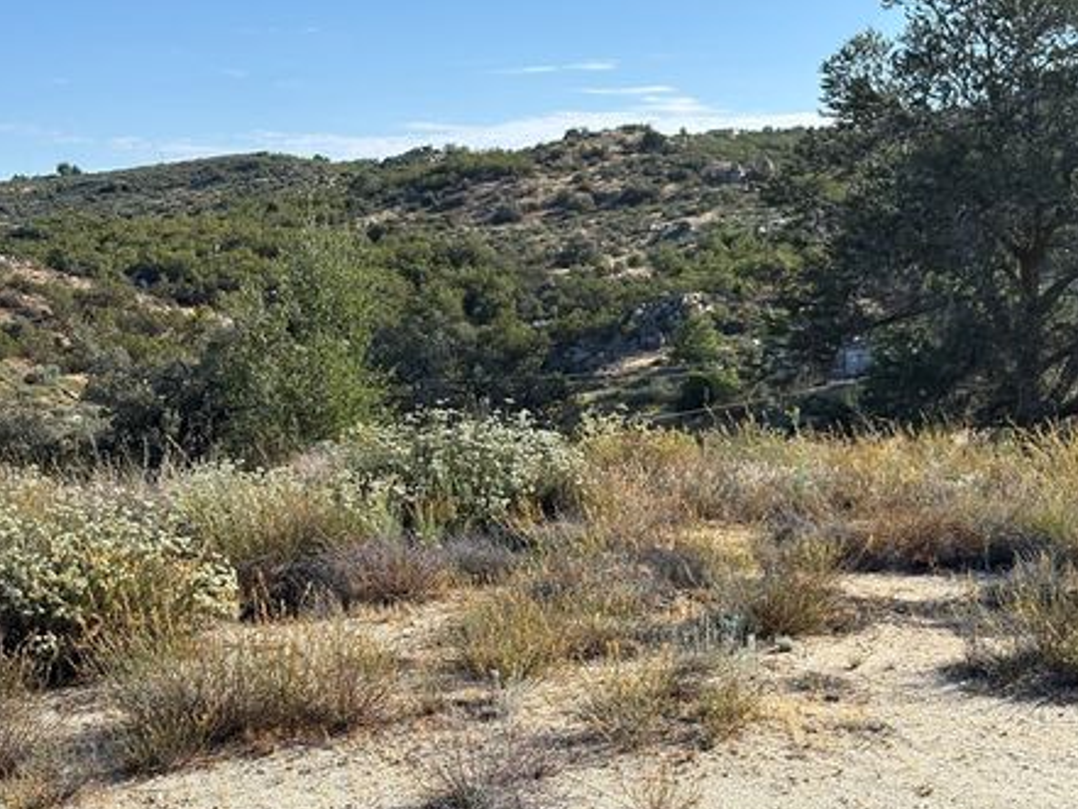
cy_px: 395
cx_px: 528
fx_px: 1838
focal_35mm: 59
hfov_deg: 32.7
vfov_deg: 24.8
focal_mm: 5.96
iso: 50
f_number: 1.6
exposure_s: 1/2451
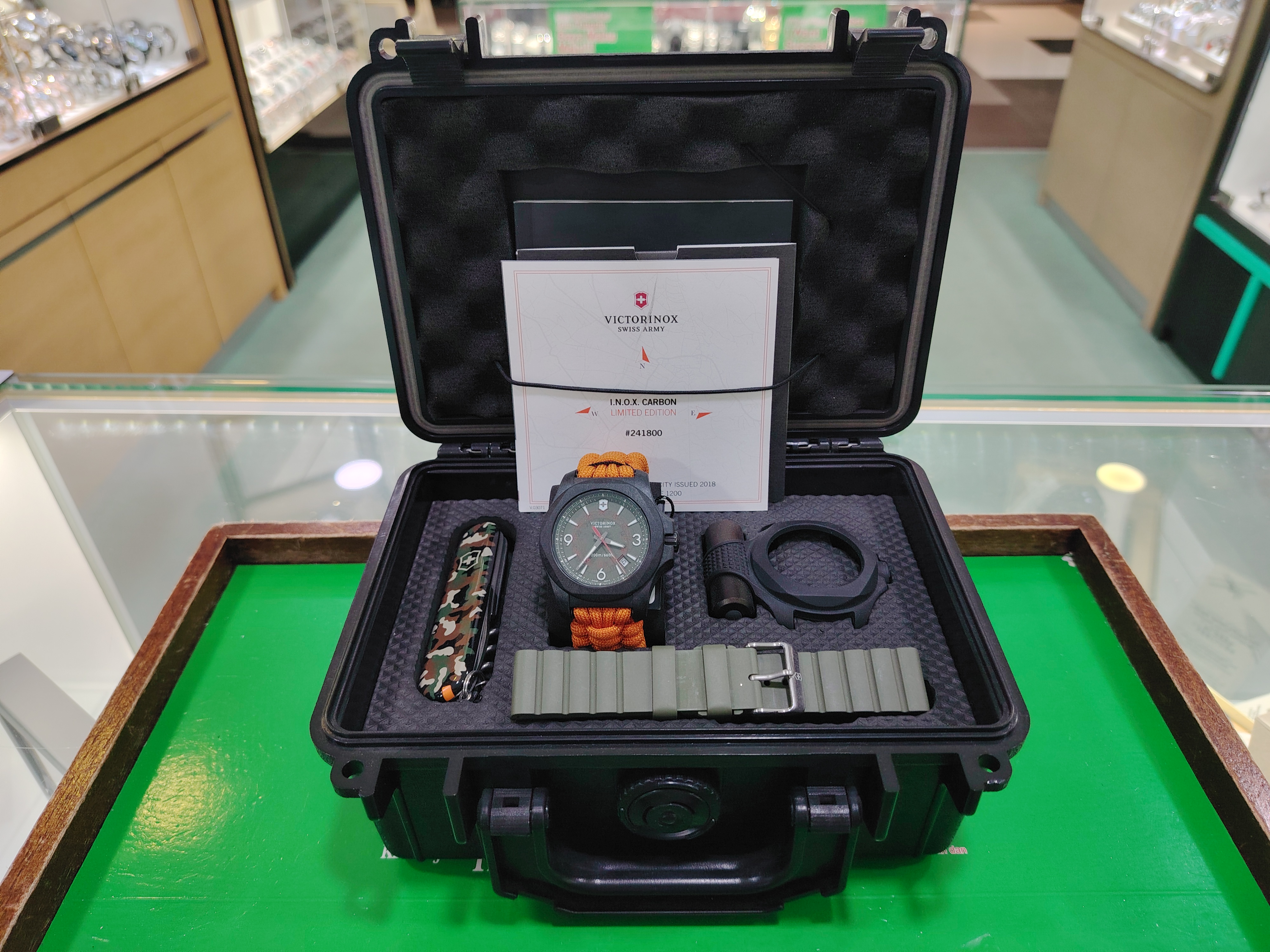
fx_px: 881
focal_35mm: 24
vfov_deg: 56.8
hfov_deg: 71.6
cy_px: 476
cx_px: 635
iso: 363
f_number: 1.75
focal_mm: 5.25
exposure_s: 1/50
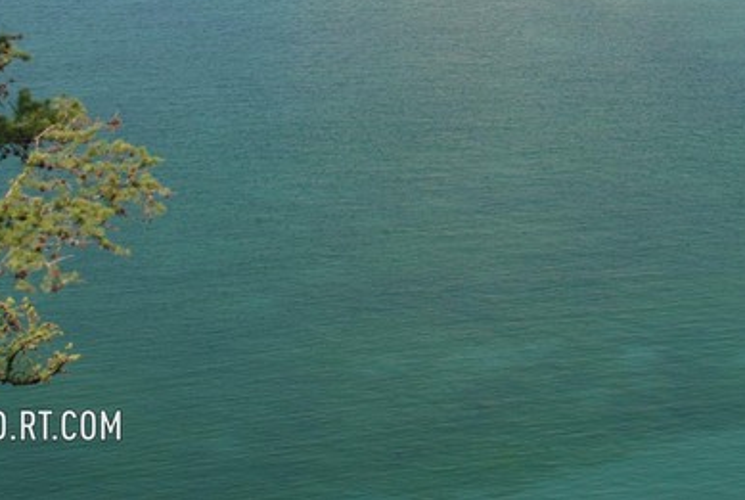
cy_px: -137
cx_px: 621
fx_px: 2784
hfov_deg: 15.1
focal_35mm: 134
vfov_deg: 10.1
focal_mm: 35
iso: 100
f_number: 7.1
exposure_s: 1/200
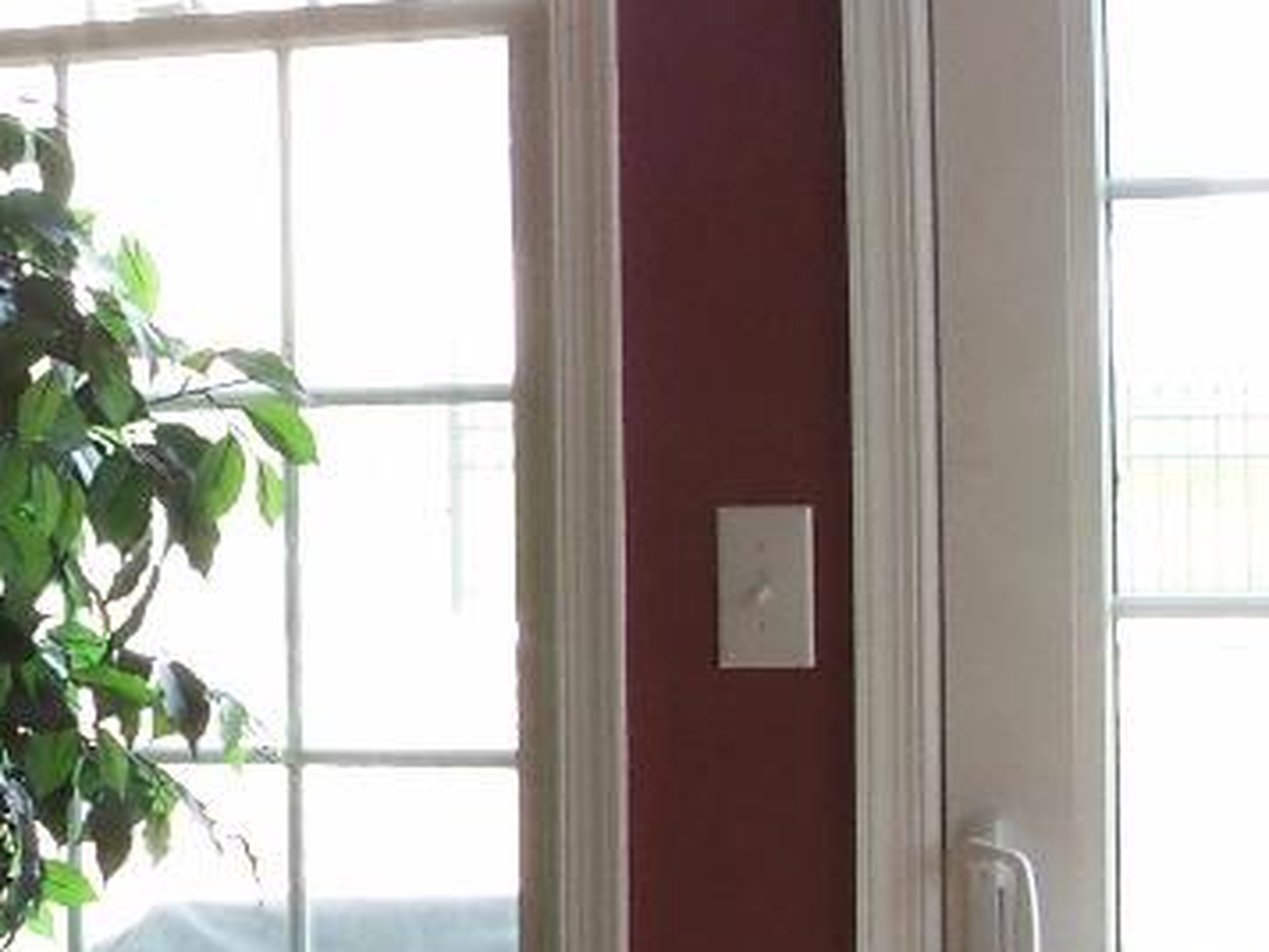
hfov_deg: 14.6
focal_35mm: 133
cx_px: 53
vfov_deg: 11.1
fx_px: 4877
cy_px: 636
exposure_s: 1/13
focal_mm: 5.85
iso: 64
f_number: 5.6
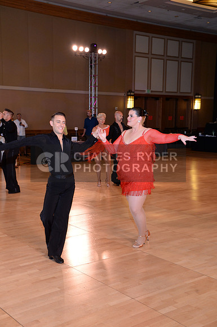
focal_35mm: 48
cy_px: 164
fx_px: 435
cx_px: 108
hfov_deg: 28.0
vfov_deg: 41.2
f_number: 5.6
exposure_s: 1/200
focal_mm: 48
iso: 2000
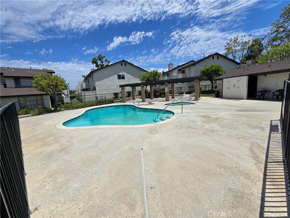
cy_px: 109
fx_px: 109
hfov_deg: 106.2
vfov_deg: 89.9
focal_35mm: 13
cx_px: 145
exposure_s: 1/4873
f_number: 2.2
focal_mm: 2.2
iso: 50
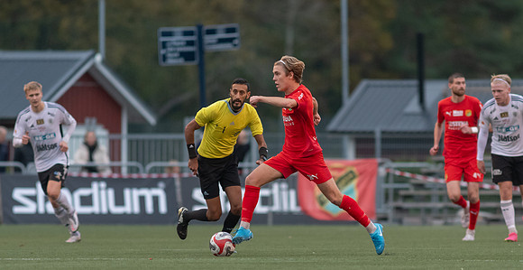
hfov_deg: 3.9
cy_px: 199
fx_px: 7726
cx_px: 298
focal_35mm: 568
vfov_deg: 2.0
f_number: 3.2
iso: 3200
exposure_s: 1/1000
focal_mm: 300
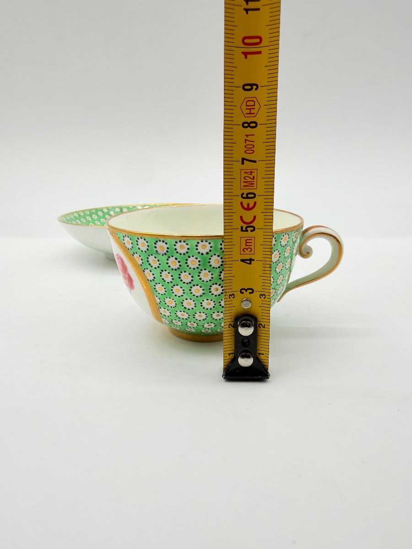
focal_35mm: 24
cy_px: 274
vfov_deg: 71.6
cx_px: 206
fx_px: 381
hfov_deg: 56.8
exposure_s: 1/507
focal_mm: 2.22
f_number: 2.2
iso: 50
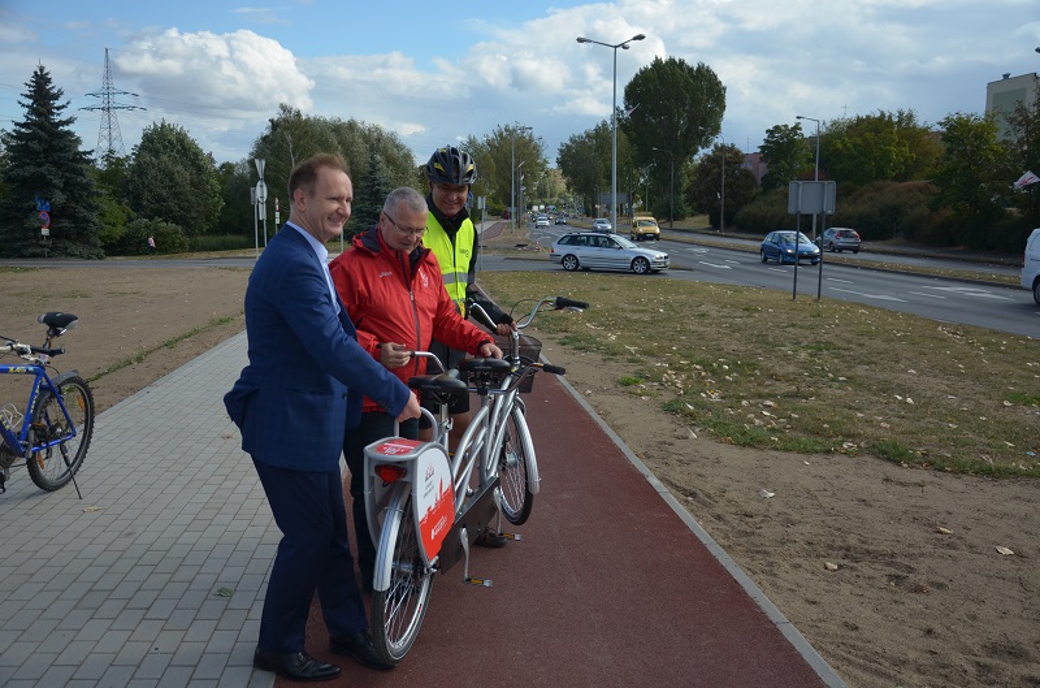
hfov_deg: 57.3
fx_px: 951
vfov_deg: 39.8
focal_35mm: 33
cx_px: 520
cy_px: 344
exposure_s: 1/1600
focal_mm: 22
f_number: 3.8
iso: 200
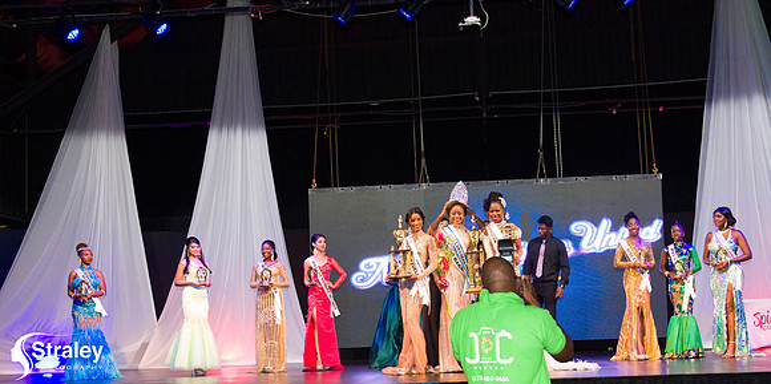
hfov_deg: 50.1
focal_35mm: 41
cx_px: 436
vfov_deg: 25.9
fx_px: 823
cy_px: 290
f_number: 5
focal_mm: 34
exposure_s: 1/160
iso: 4000
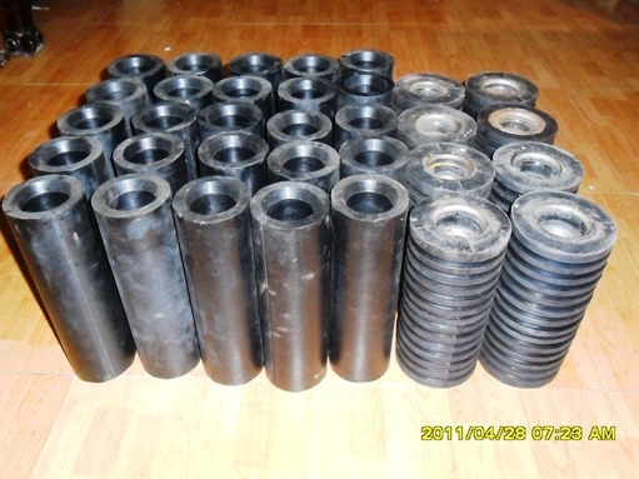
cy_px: 240
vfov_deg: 44.1
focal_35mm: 32
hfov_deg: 56.8
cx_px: 320
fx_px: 591
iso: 400
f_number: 3.7
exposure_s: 1/45
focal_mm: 5.7
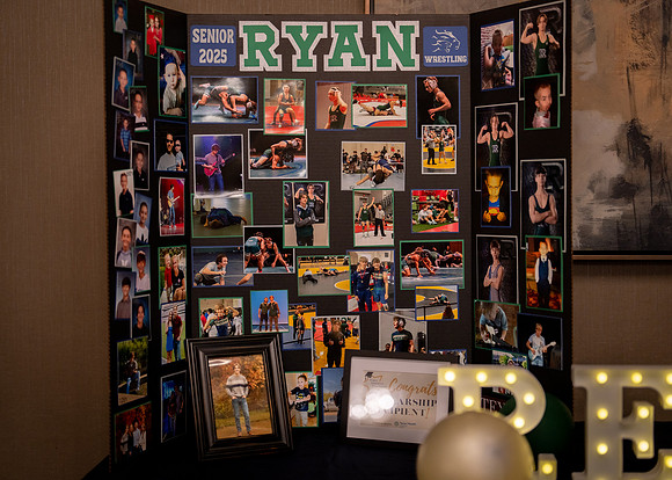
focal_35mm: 55
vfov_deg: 25.8
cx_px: 359
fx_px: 1046
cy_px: 241
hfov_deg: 35.6
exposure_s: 1/320
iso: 500
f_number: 1.2
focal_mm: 50
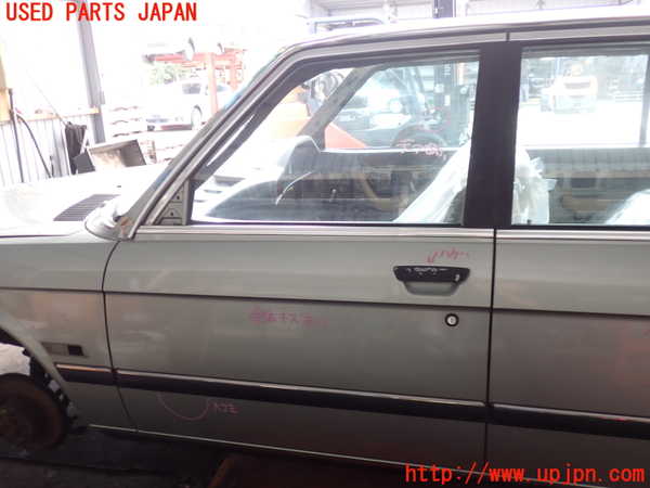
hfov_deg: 60.0
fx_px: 563
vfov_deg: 46.8
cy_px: 244
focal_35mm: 30
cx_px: 325
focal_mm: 5.4
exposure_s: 1/60
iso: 125
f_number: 2.3
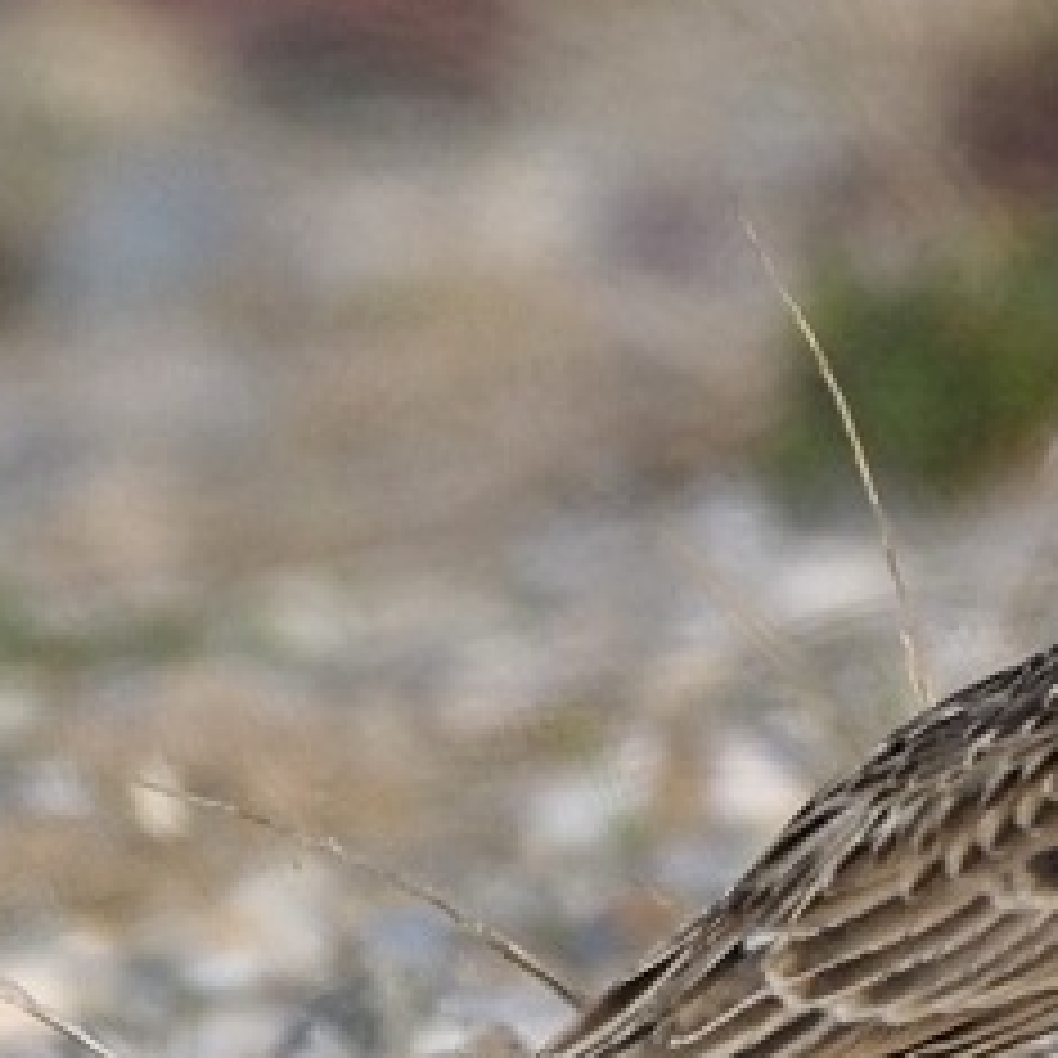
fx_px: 98620
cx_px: 1162
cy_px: 608
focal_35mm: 2852
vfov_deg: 0.6
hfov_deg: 0.6
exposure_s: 1/1600
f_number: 4
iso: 100
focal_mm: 500
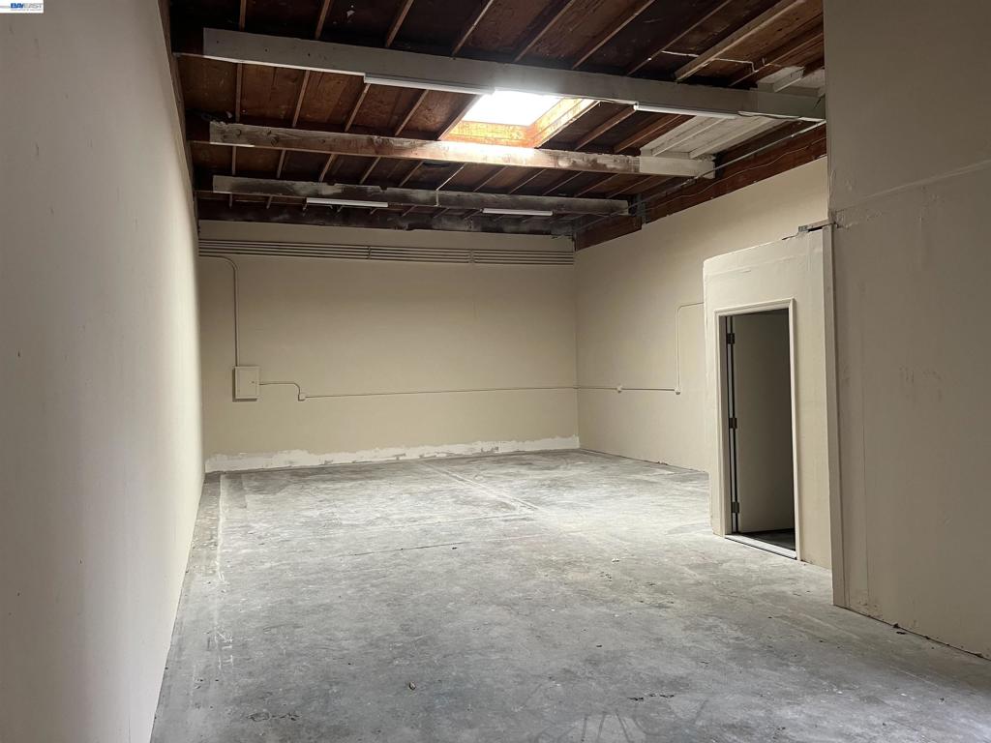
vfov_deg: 53.1
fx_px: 744
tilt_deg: -1.1
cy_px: 372
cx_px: 496
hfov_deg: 67.3
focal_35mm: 26
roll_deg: +1.2
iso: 125
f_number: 1.5
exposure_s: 1/60
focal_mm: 5.7
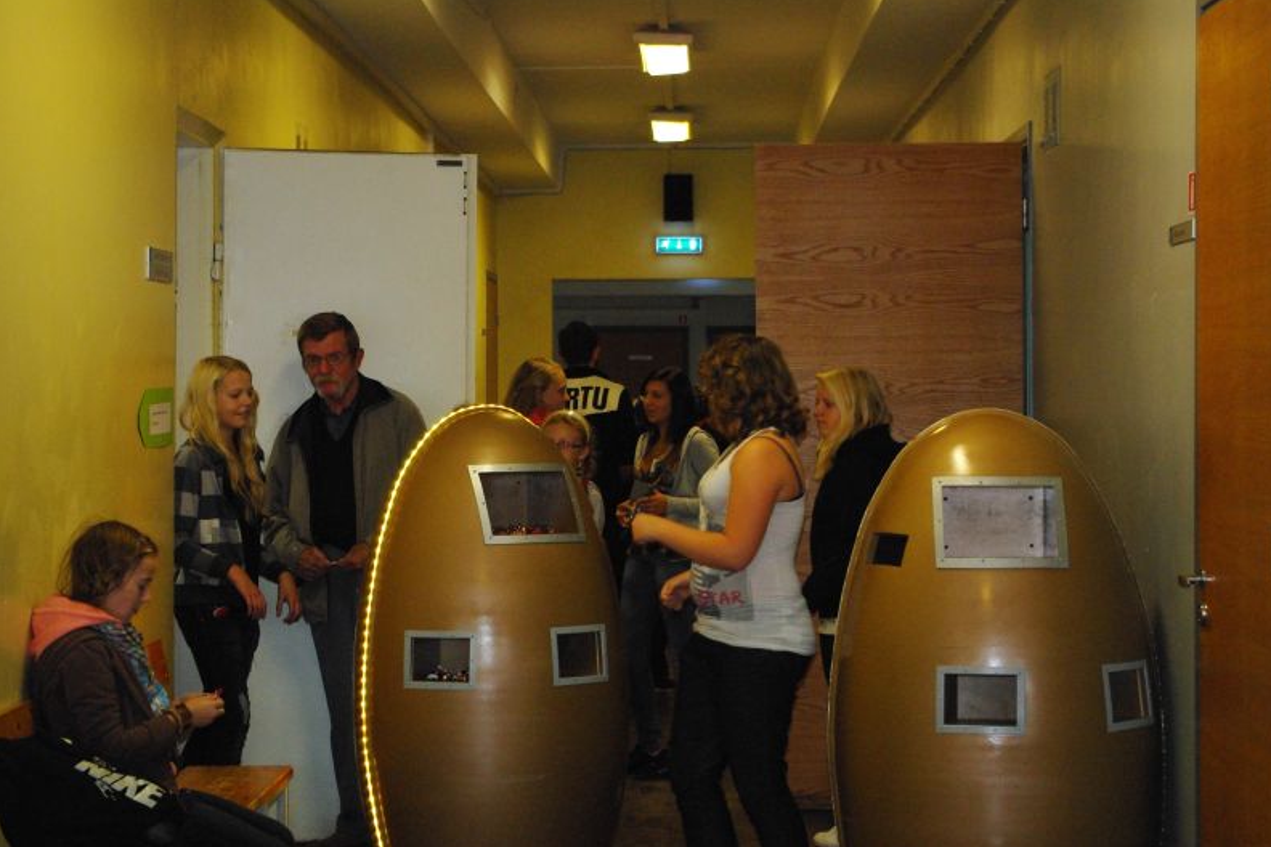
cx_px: 636
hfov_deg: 24.5
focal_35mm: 83
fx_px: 2930
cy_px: 422
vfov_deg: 16.5
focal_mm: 55
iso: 1600
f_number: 5.6
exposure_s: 1/60
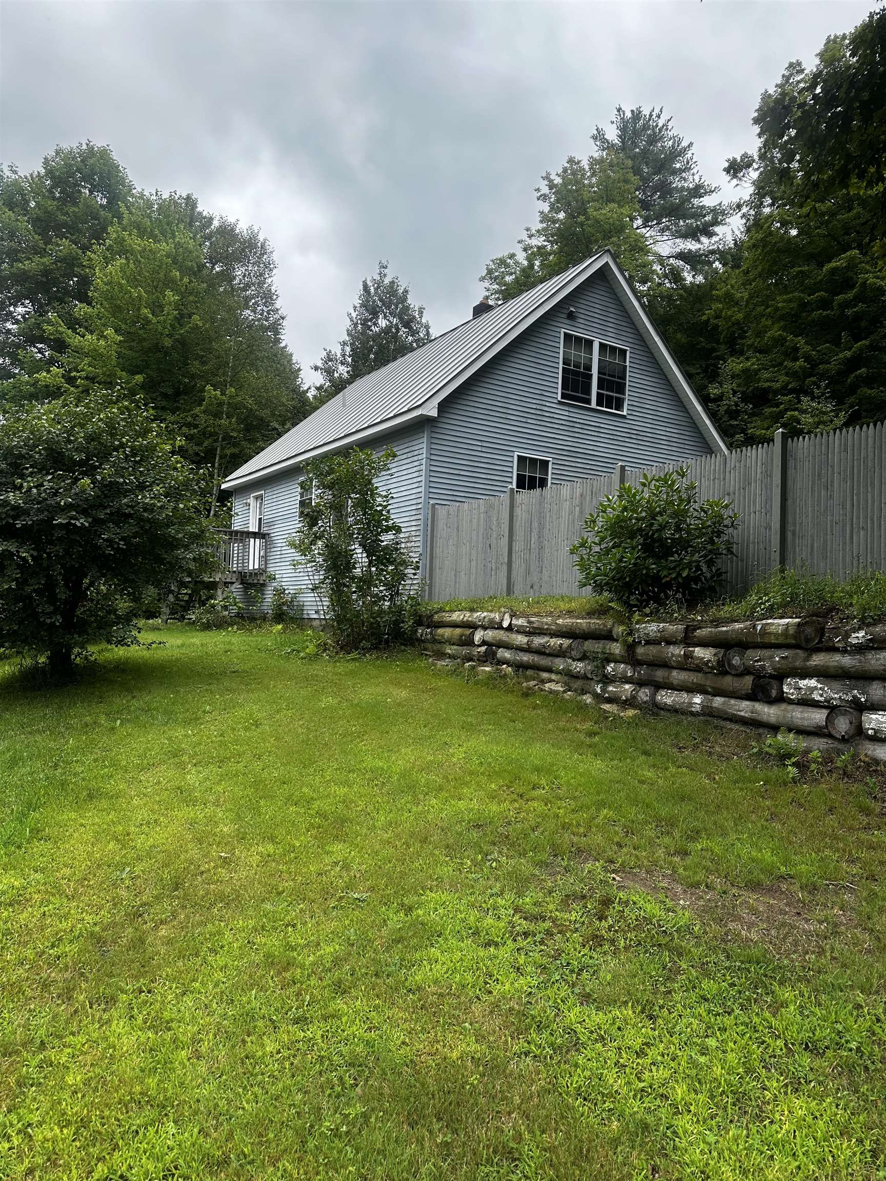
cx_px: 443
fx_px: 819
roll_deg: -3.2
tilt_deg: +1.9
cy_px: 590
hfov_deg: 56.8
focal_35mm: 24
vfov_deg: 71.6
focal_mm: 6.86
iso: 80
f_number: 1.78
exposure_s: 1/1393
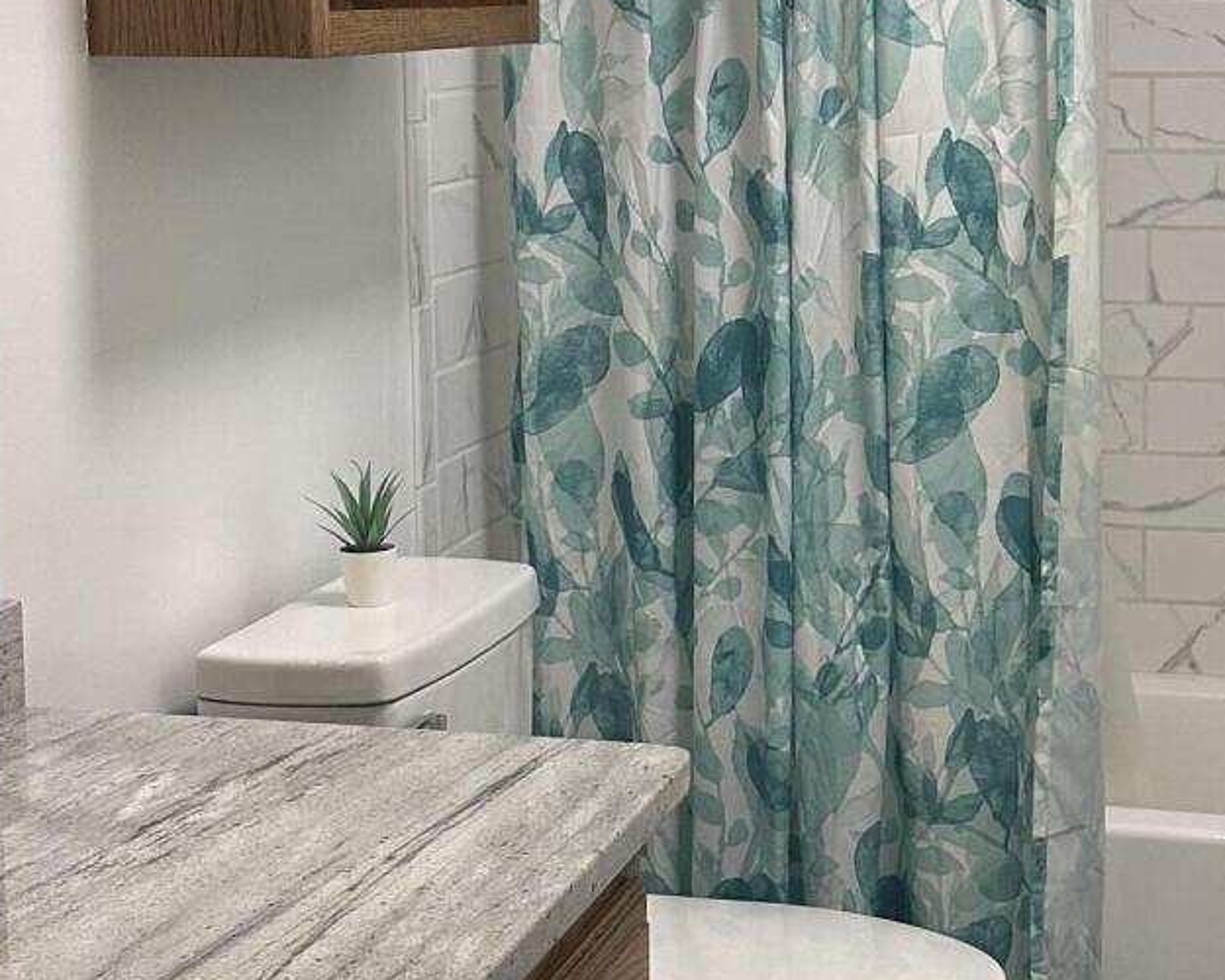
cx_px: 733
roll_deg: +0.1
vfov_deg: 20.4
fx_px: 2719
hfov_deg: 25.3
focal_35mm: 75
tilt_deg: -8.0
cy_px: 374
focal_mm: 6.86
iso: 200
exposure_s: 1/120
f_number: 1.78
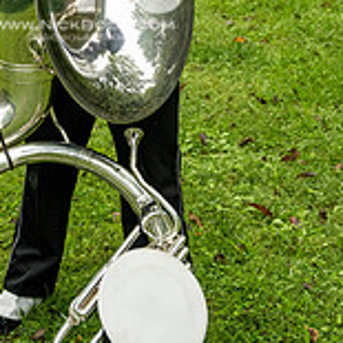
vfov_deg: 16.0
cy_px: -22
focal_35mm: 106
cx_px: 84
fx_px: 1188
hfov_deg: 16.3
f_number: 4
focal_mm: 43
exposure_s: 1/500
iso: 800
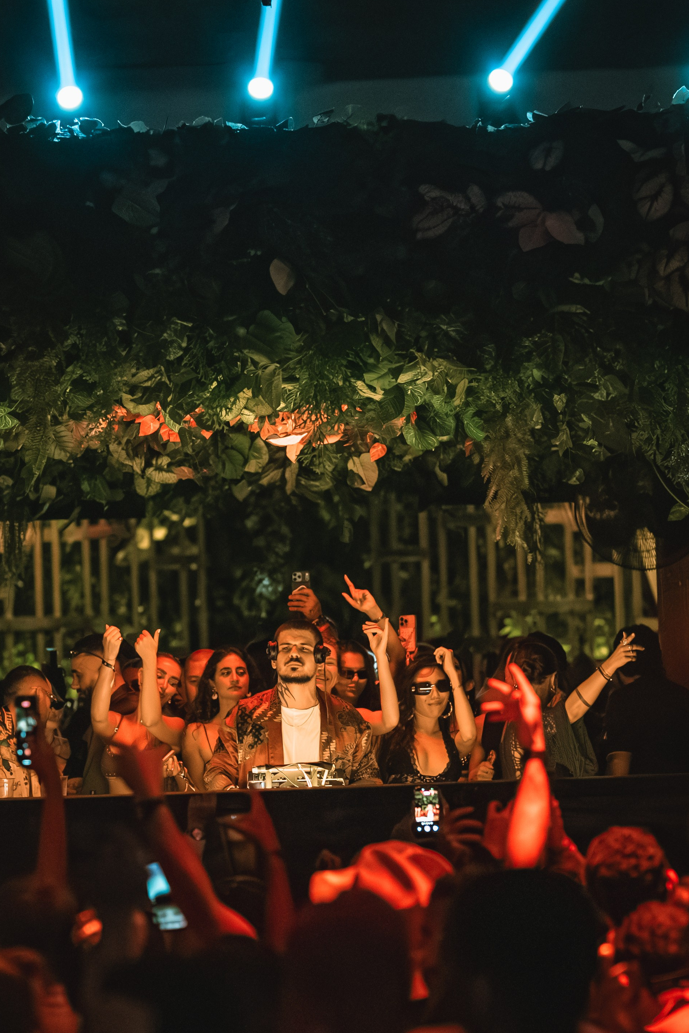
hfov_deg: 13.0
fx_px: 3014
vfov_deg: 19.4
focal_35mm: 105
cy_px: 580
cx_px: 225
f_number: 1.2
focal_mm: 50
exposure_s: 1/400
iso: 3200
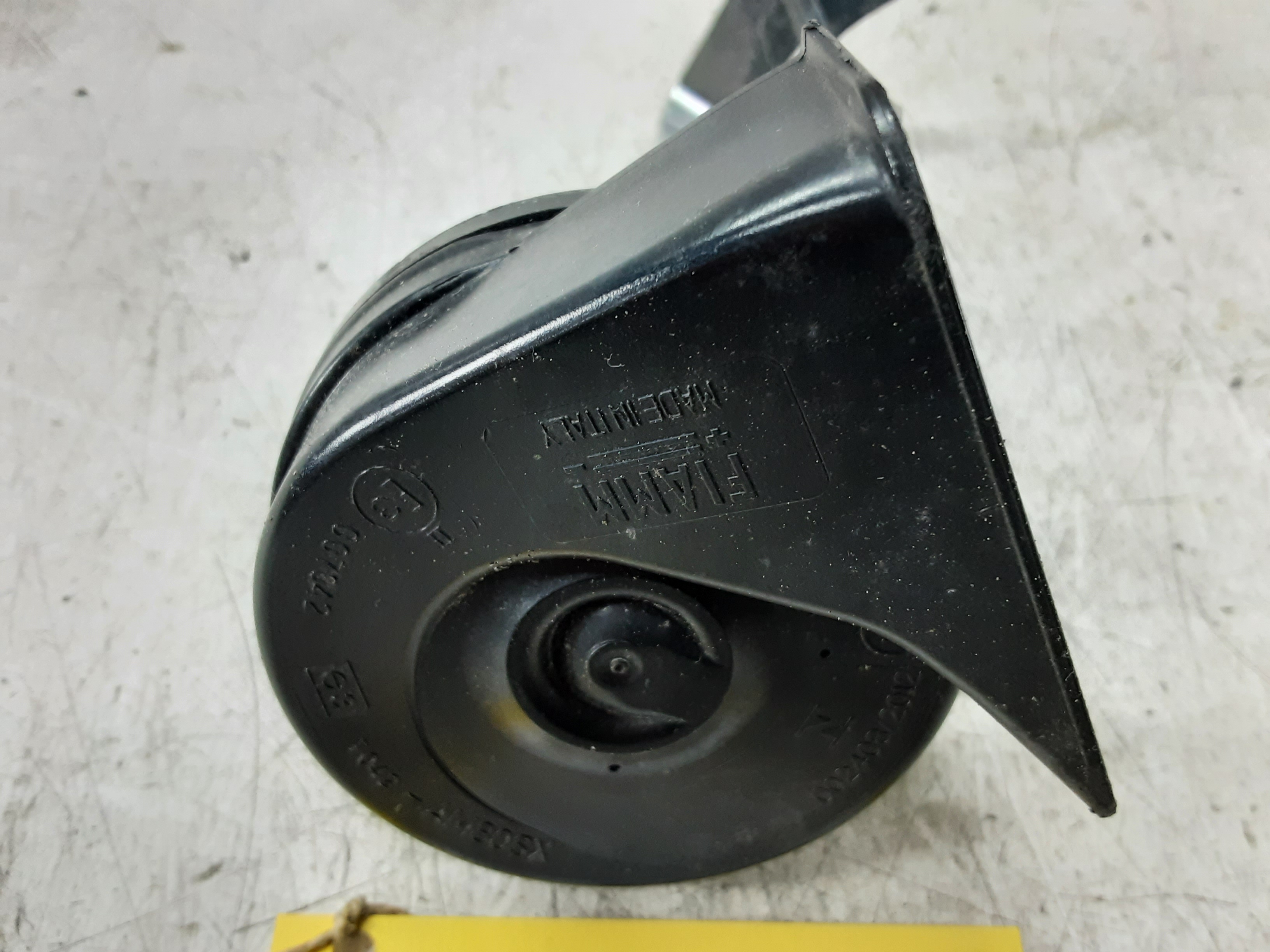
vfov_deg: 51.4
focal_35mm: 27
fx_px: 991
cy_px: 476
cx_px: 635
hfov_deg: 65.3
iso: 160
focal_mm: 2.91
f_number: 1.9
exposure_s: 1/33
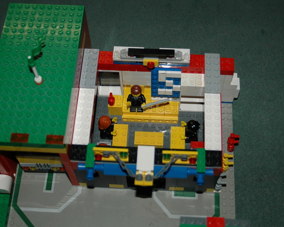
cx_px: 147
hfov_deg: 30.5
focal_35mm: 62
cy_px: 115
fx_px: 521
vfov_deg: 24.6
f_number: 4.8
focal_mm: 36
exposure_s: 1/60
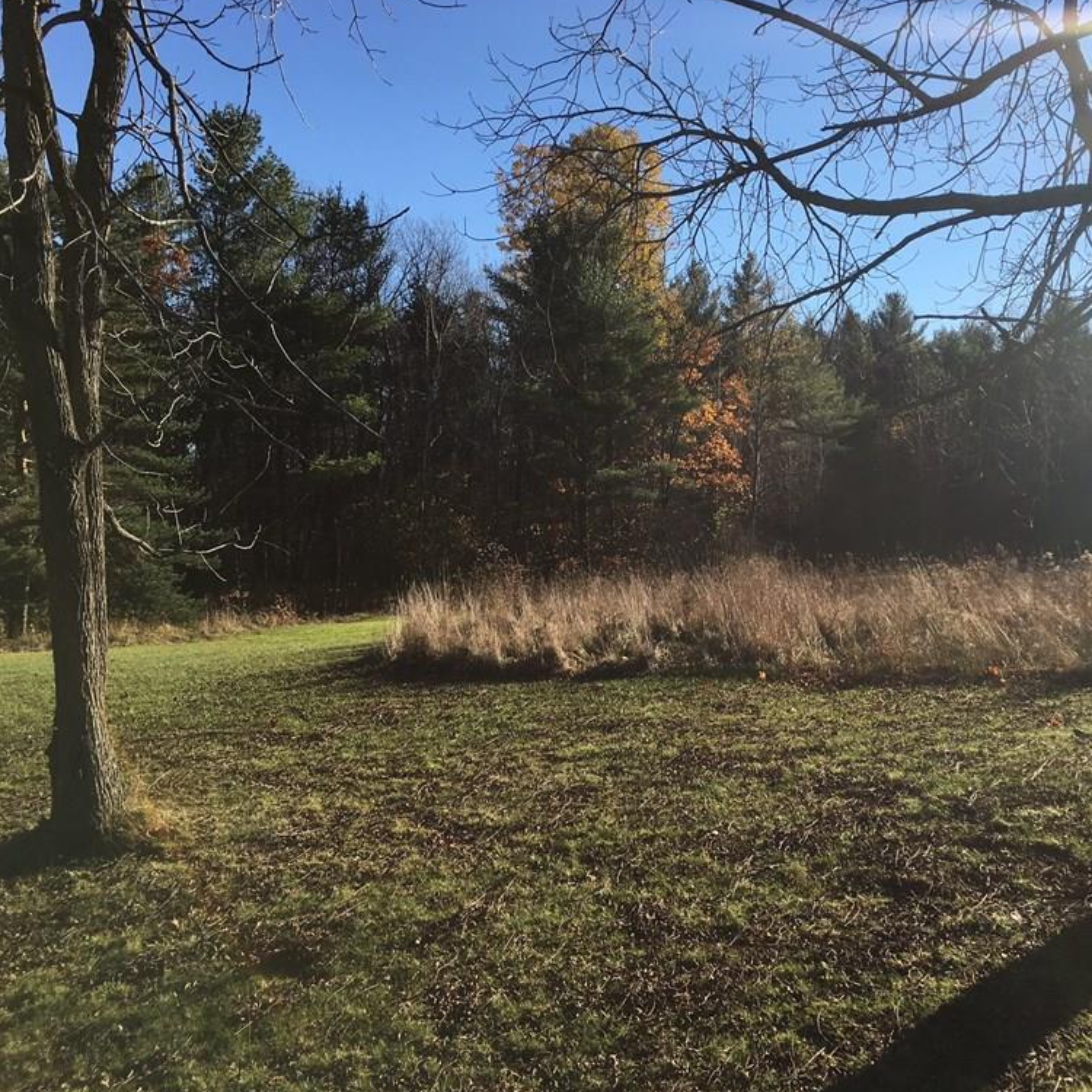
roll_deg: +0.6
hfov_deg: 46.9
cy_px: 540
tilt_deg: -1.2
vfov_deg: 47.2
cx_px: 673
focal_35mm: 35
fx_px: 1249
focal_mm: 4.15
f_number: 2.2
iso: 25
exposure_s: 1/1282
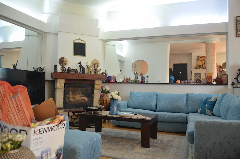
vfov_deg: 47.8
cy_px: 80
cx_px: 120
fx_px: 180
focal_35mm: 27
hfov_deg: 67.5
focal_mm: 18
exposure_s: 1/160
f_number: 3.5
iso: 1600
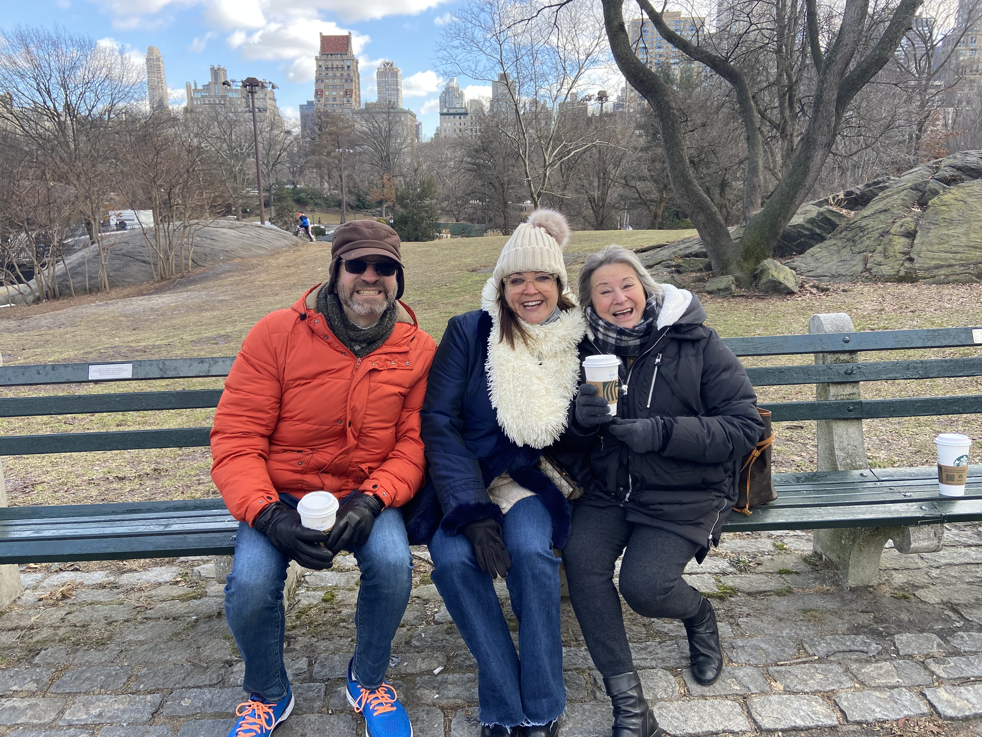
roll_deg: +0.2
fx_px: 738
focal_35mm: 26
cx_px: 491
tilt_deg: -15.0
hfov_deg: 67.3
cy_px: 368
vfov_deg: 53.1
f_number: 1.8
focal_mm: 4.25
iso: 32
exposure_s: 1/331
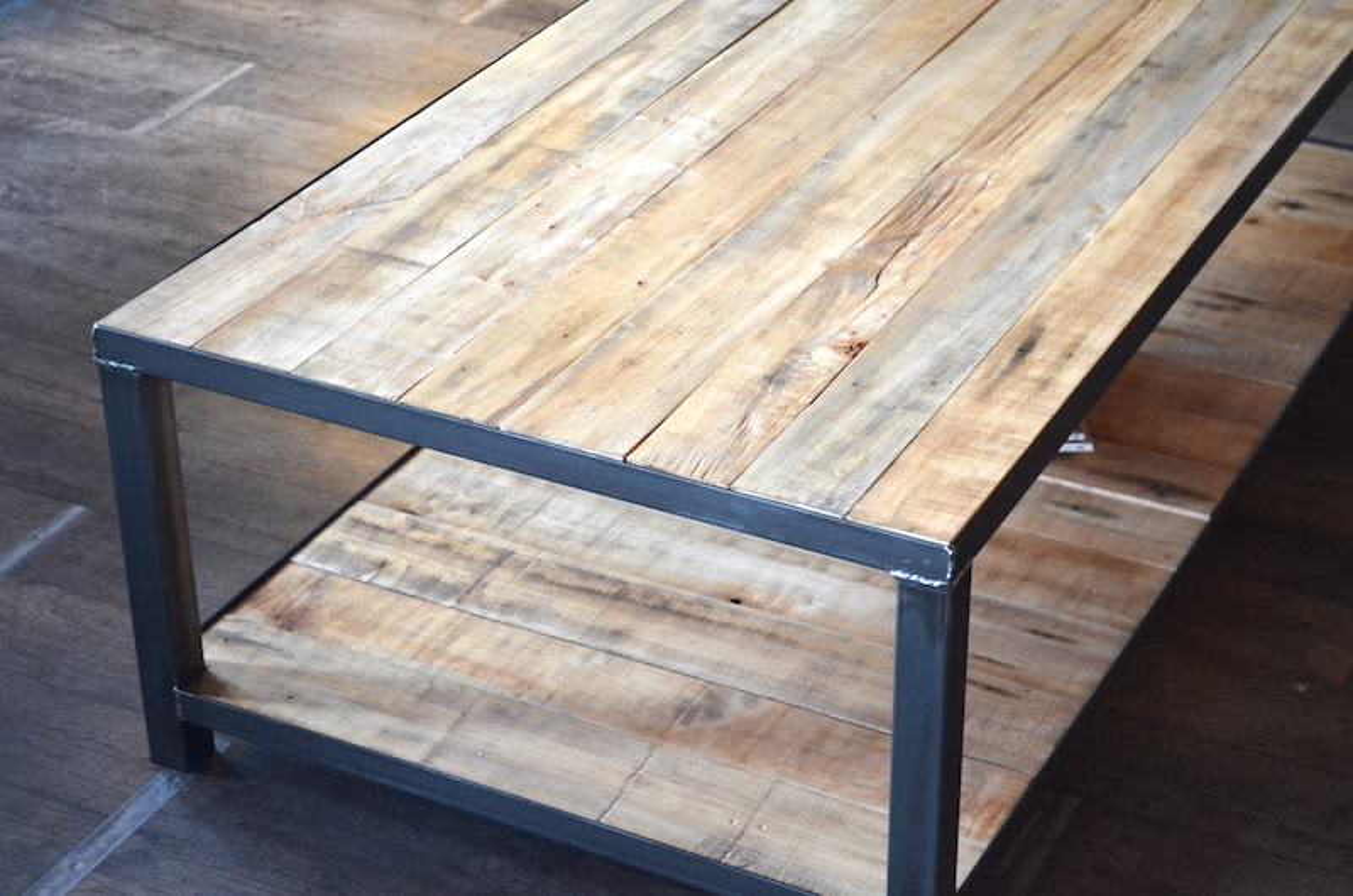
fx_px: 2701
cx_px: 676
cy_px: 448
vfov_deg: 18.8
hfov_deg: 28.1
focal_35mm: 72
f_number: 5.3
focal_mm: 48
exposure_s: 1/30
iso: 900
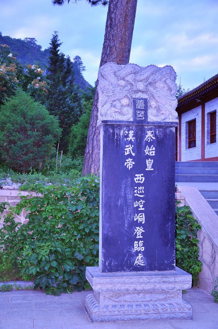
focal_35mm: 45
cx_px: 109
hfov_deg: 29.8
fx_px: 410
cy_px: 164
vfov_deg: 43.7
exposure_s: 1/40
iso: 200
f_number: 4.2
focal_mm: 30
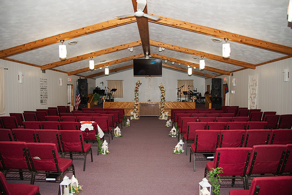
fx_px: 195
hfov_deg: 73.5
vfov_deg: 53.0
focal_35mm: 24
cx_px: 146
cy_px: 98
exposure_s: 1/200
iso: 1000
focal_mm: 24
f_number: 4
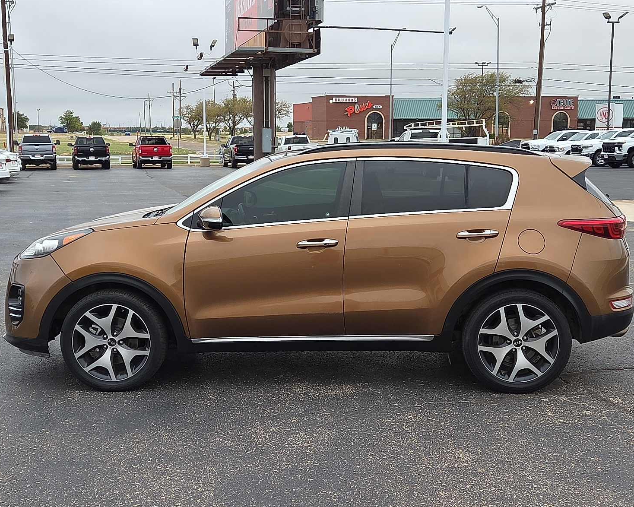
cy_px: 257
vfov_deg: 30.2
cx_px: 319
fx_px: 938
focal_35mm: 50
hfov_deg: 37.3
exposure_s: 1/556
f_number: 1.8
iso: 76
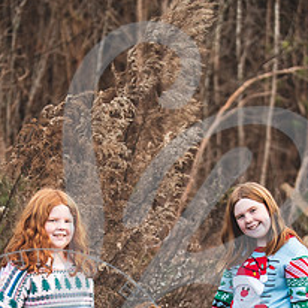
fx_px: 1530
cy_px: 274
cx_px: 112
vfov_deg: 11.4
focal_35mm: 152
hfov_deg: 11.5
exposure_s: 1/320
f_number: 2.8
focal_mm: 82
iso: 500
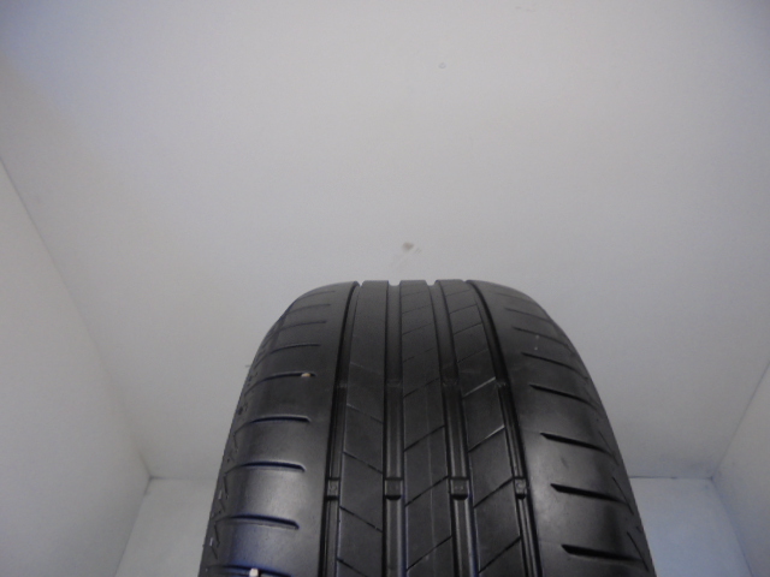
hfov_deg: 67.3
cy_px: 288
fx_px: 578
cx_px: 385
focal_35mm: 26
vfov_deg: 53.1
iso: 100
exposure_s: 1/40
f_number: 3.5
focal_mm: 4.6
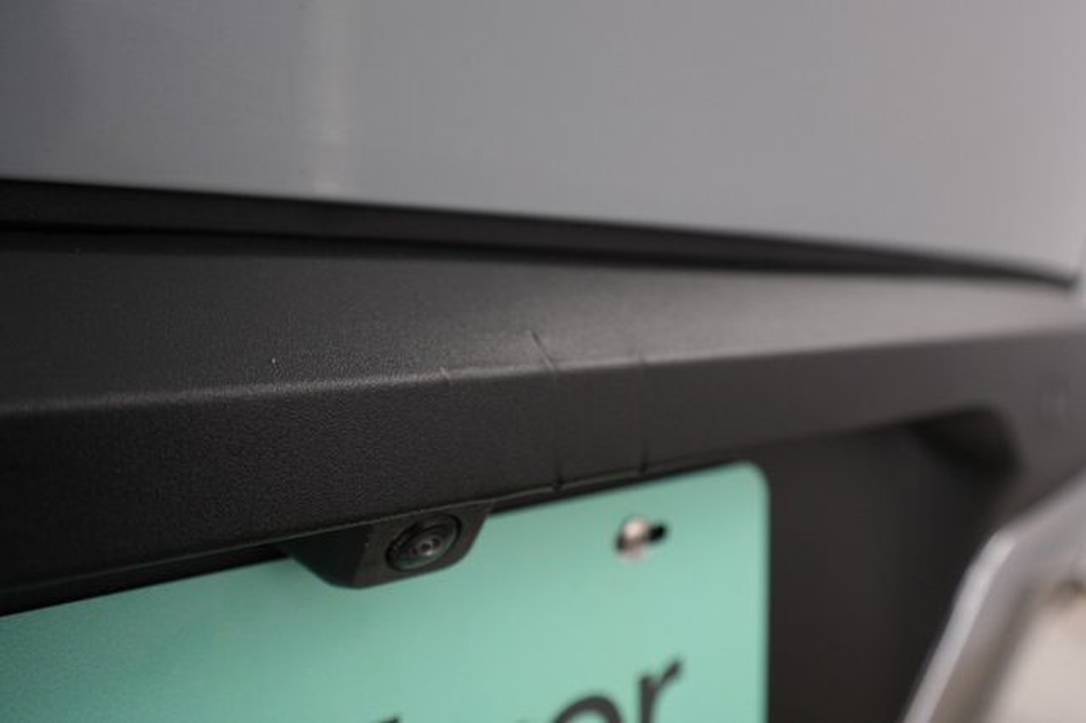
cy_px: 362
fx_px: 784
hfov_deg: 69.4
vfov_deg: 49.5
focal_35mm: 26
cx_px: 543
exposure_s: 1/100
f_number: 4.5
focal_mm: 26
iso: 2000
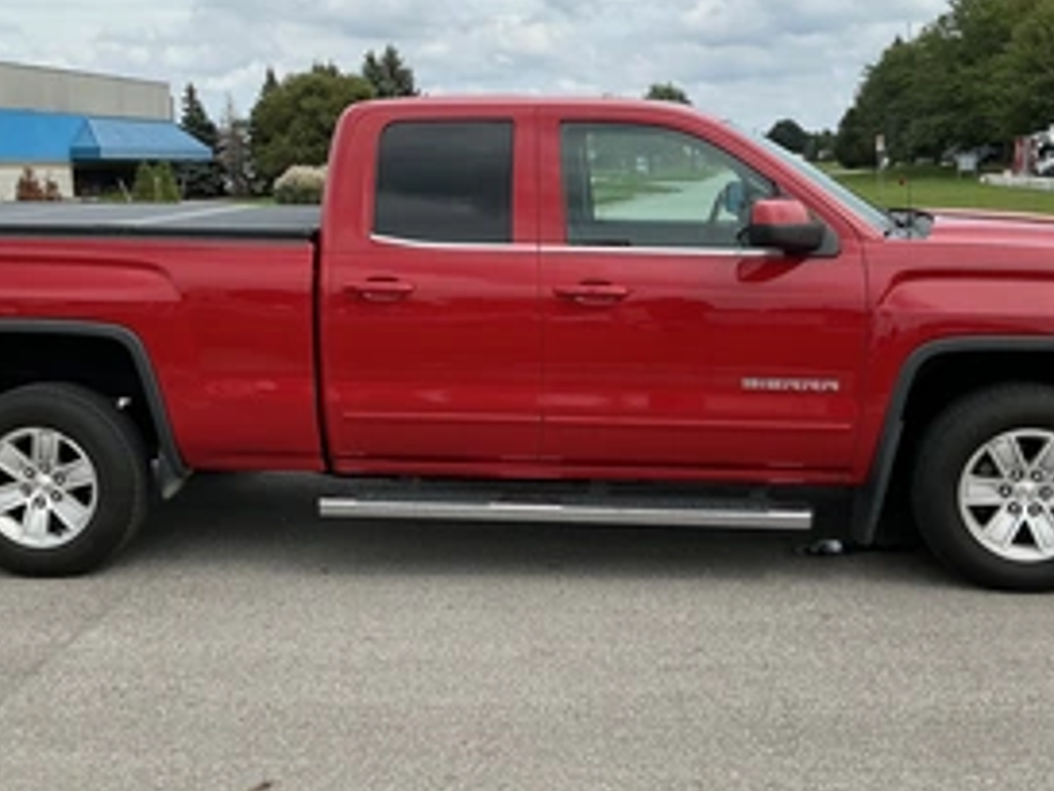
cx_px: 513
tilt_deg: -6.7
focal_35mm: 41
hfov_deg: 45.8
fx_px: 1249
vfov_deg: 35.1
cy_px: 324
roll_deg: +1.9
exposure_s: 1/1451
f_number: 1.8
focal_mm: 3
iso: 25
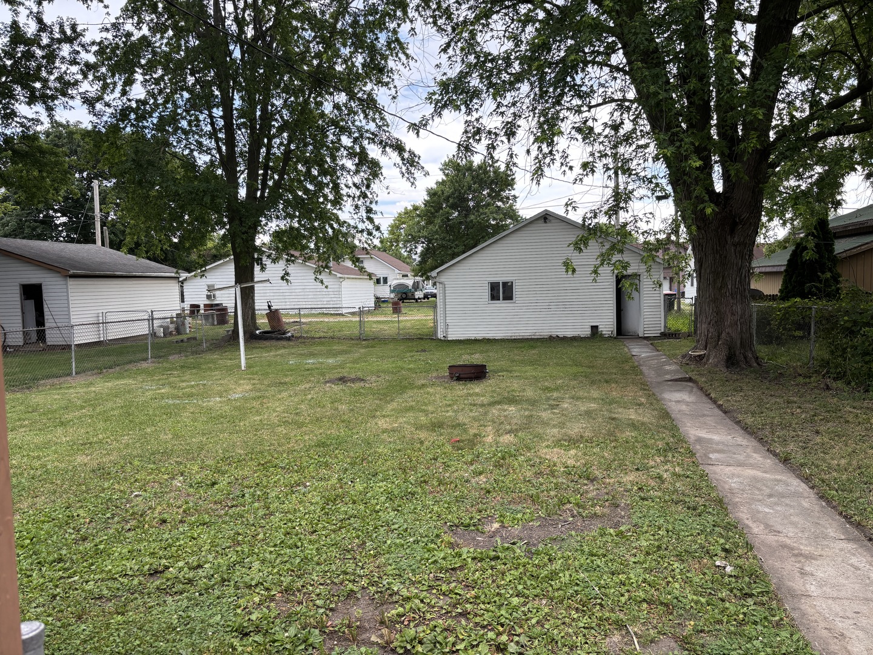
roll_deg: +1.2
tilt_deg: -4.9
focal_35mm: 26
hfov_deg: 67.3
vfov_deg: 53.1
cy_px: 328
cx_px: 436
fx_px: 656
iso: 50
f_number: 1.6
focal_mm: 5.96
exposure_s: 1/361
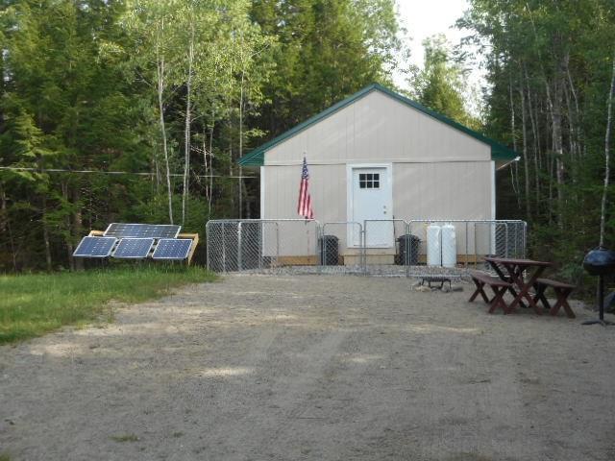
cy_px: 230
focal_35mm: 51
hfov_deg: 37.5
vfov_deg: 28.6
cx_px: 308
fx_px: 906
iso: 80
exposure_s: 1/100
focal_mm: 9.1
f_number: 4.9
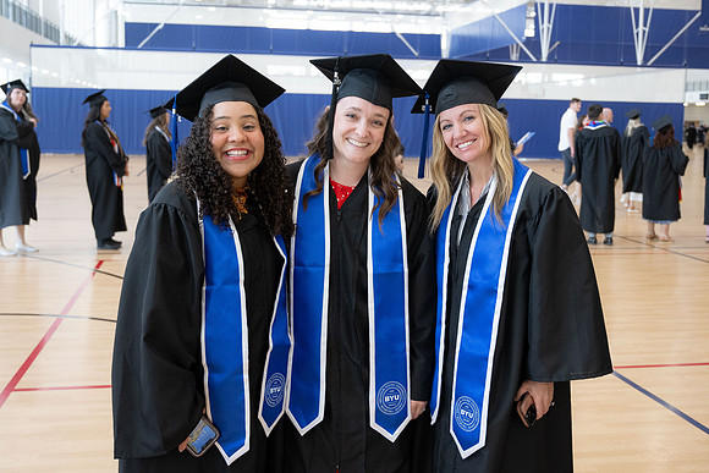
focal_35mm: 42
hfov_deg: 46.6
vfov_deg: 32.0
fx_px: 824
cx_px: 362
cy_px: 199
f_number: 4
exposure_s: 1/200
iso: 1600
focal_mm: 34.5
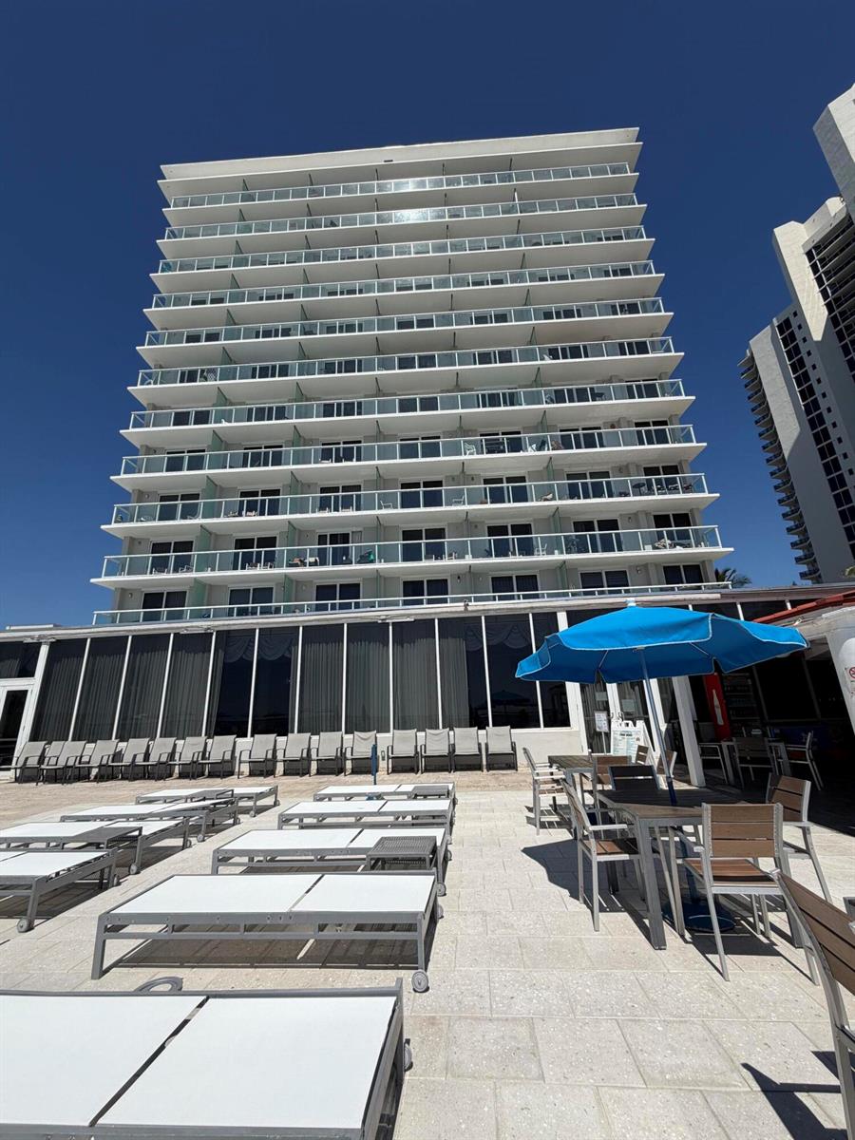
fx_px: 461
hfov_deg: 85.7
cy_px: 570
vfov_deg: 102.1
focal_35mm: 14
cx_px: 428
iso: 20
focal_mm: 2.22
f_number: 2.2
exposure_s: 1/2024
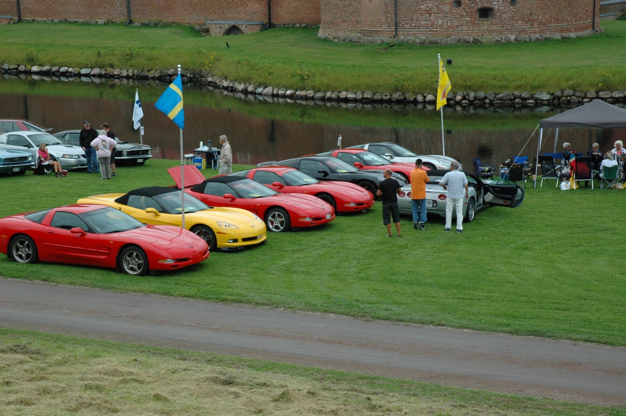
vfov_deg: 18.1
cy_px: 208
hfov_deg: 27.0
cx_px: 313
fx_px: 1303
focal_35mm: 75
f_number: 8
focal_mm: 50
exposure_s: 1/250
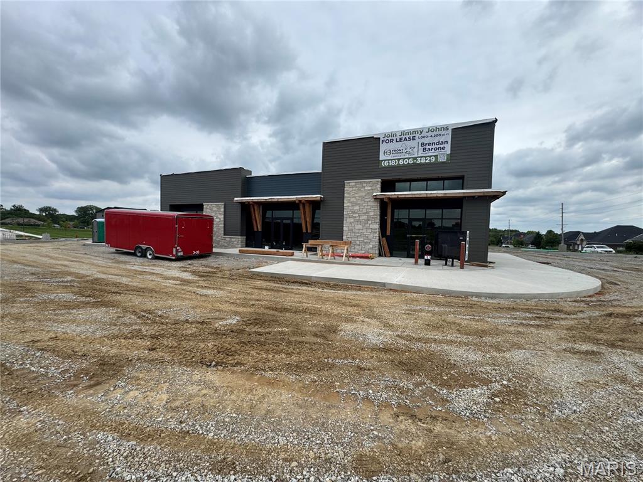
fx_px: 260
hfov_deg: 102.1
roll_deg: -1.6
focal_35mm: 14
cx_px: 322
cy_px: 241
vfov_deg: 85.7
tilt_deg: -1.0
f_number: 2.2
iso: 50
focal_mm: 2.22
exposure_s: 1/1346
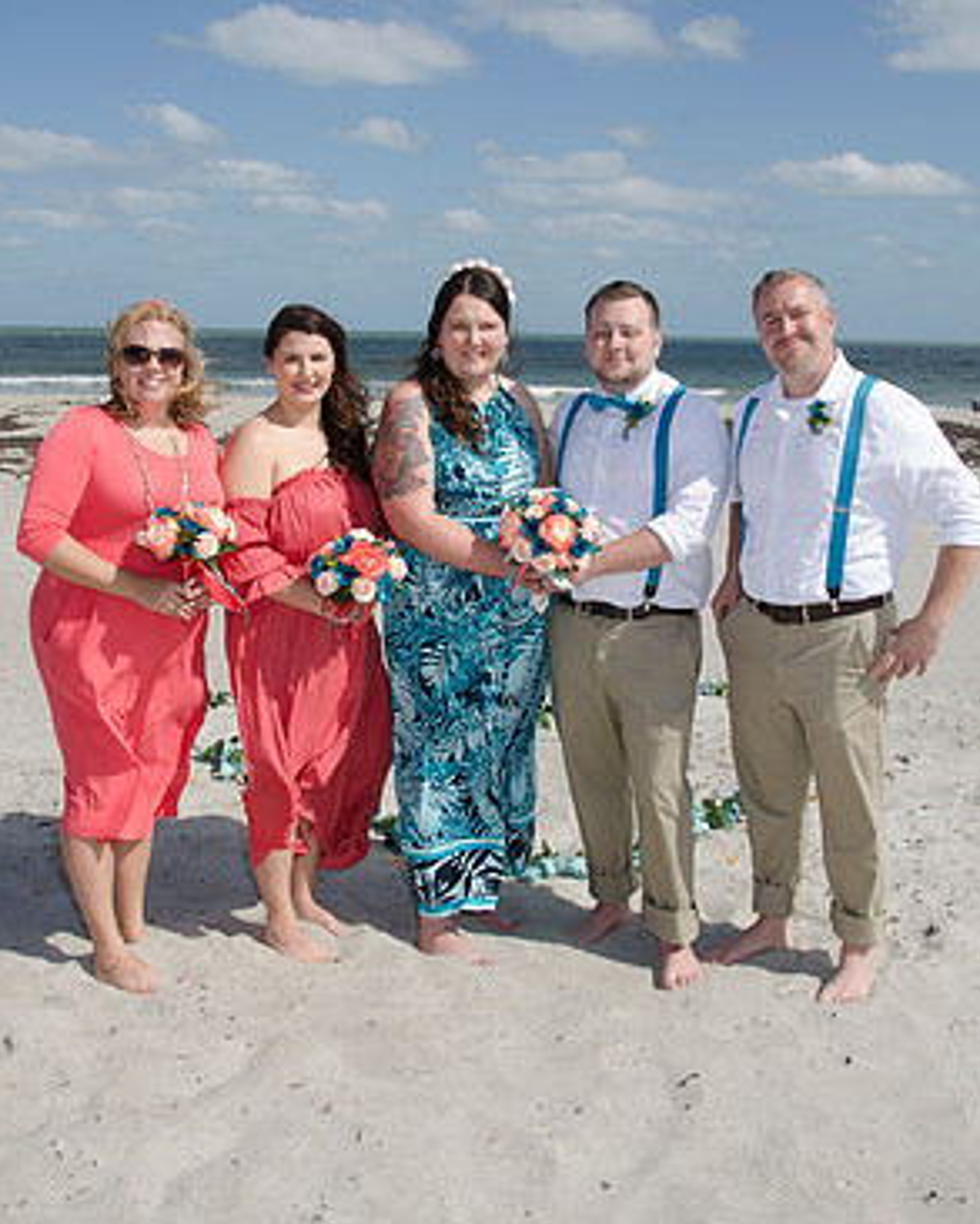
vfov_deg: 47.7
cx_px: 488
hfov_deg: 39.2
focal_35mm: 38
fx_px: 1377
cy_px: 512
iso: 100
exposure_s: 1/250
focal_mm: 22
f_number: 10
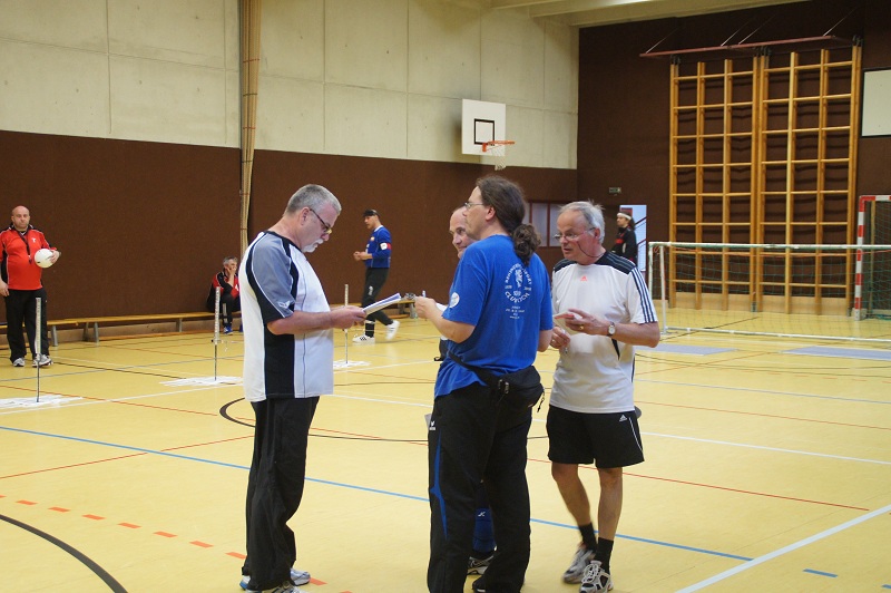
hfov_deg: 37.9
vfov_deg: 25.7
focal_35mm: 52
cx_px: 446
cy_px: 296
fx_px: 1298
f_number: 4.5
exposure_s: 1/50
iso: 1600
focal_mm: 35
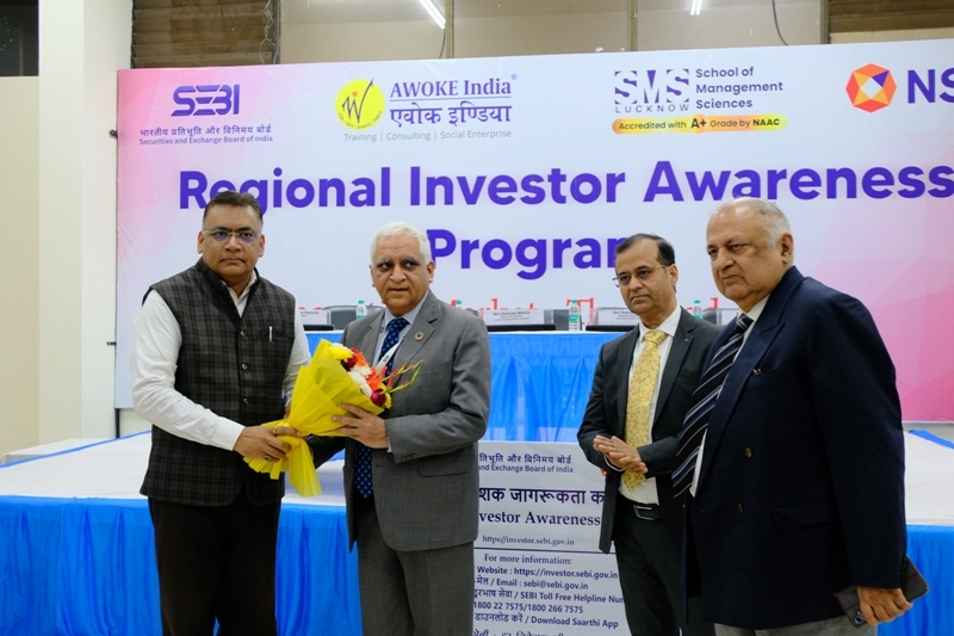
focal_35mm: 38
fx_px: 1007
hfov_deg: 50.7
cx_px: 477
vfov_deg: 35.0
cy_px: 318
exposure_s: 1/38
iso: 1250
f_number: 4.5
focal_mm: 25.4
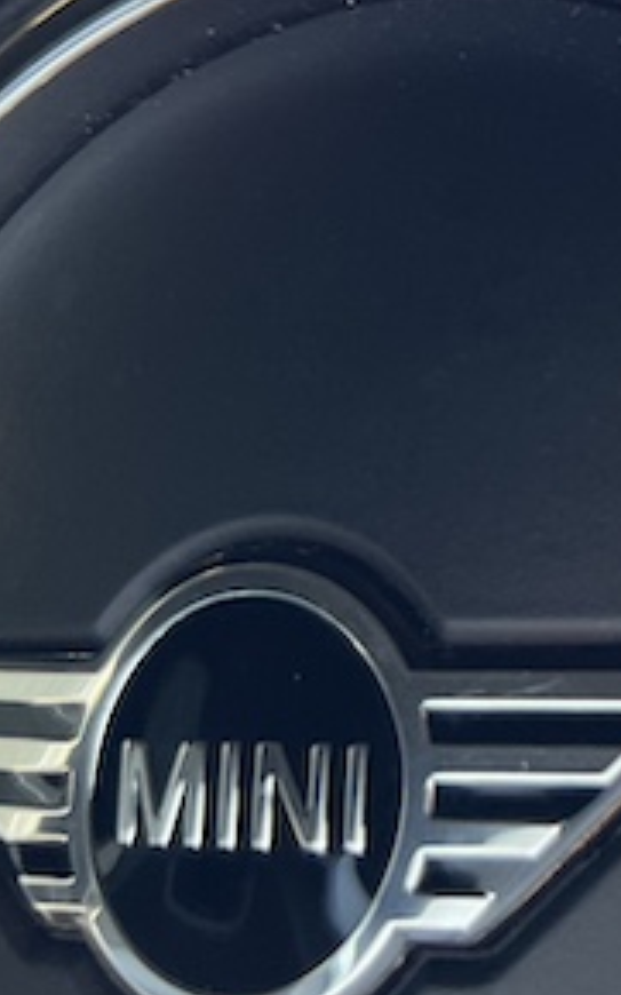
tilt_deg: -14.2
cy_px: 240
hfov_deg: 11.9
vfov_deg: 21.7
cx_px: 1345
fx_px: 2575
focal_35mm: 95
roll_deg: +7.0
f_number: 1.5
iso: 40
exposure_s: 1/121
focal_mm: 5.7
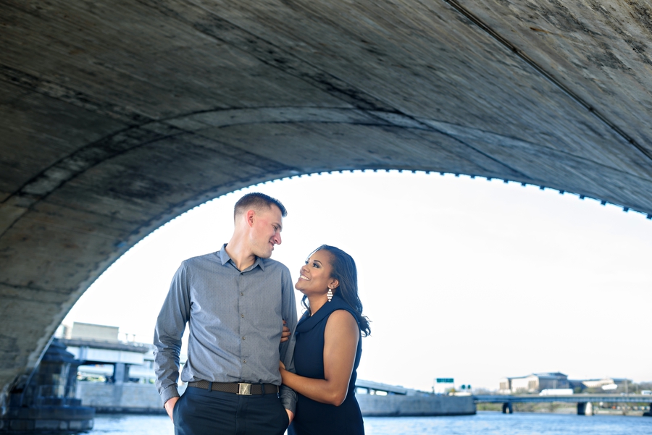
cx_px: 326
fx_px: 634
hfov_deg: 54.4
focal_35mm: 35
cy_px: 218
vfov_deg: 37.9
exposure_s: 1/400
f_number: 2.8
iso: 200
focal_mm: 35
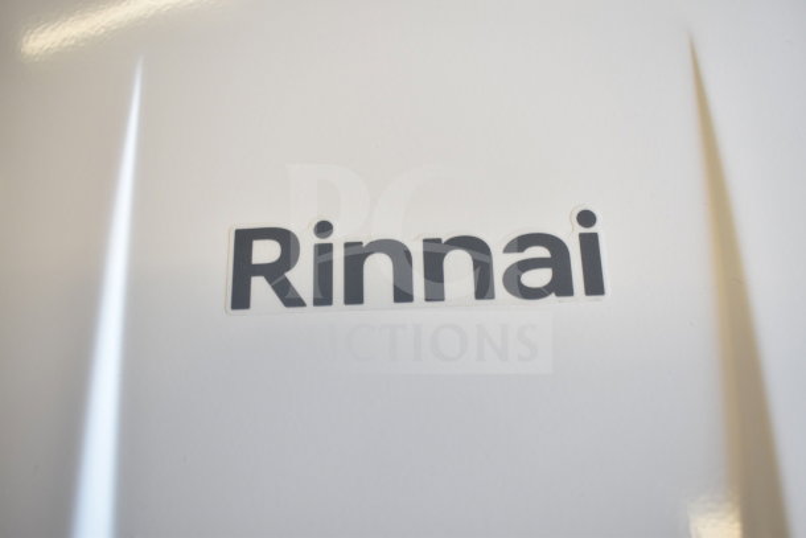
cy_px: 269
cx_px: 403
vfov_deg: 40.0
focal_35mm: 33
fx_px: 739
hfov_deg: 57.2
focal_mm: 22
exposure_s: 1/40
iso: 200
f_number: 3.8
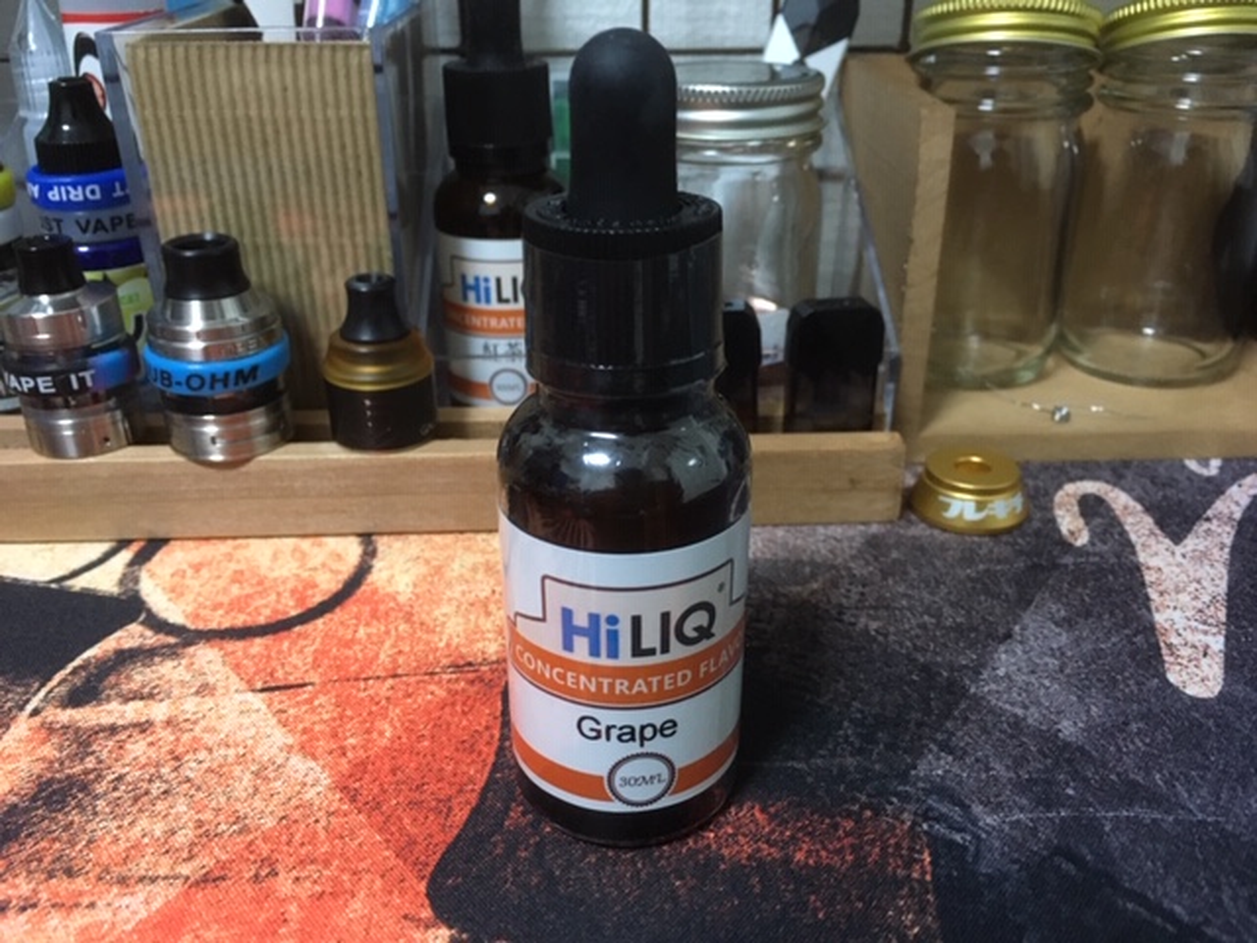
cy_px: 472
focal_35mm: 29
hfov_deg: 61.7
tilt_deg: -27.5
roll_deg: -0.9
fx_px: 1053
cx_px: 628
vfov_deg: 48.2
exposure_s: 1/20
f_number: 2.2
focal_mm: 4.15
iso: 200
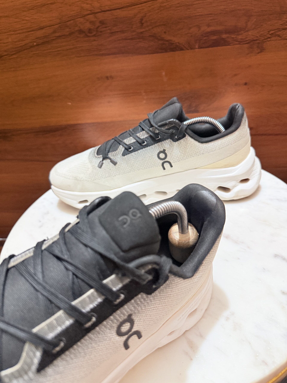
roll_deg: +6.2
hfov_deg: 56.8
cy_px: 192
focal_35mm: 24
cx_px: 144
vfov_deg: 71.6
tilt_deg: -35.5
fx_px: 265
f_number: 1.78
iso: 320
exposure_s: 1/50
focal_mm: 6.76
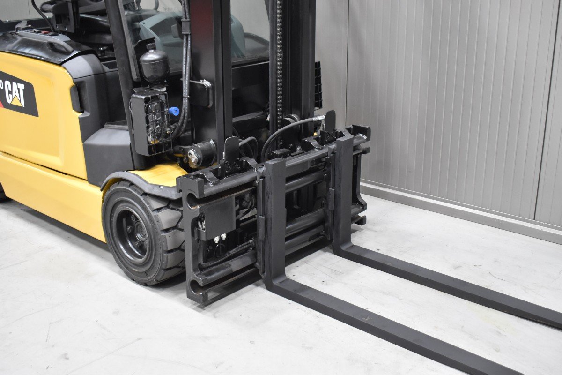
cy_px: 188
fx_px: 679
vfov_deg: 30.8
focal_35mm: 44
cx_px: 281
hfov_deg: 45.0
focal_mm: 29
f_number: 4.5
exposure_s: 1/25
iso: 1600
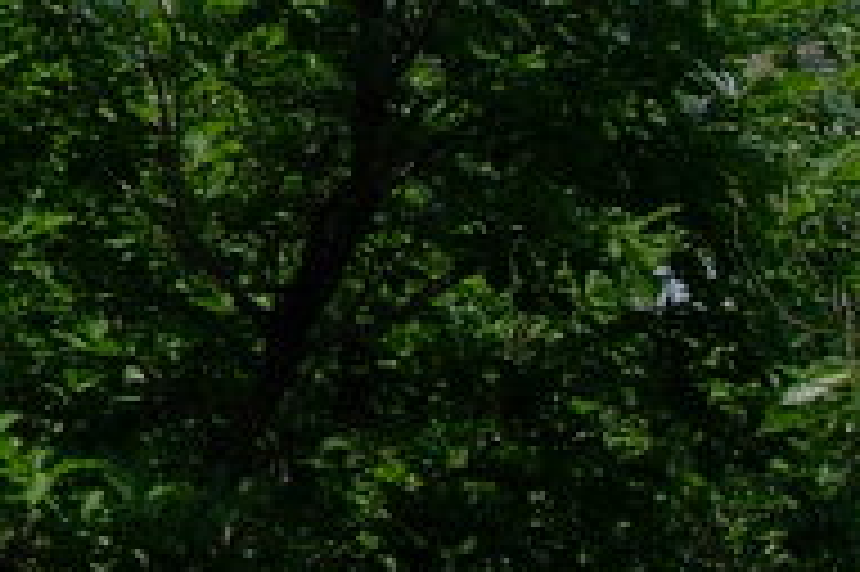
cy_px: -385
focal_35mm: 158
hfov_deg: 11.8
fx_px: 3771
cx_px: -806
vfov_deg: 8.4
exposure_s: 1/836
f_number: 4.8
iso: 64
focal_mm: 7.8
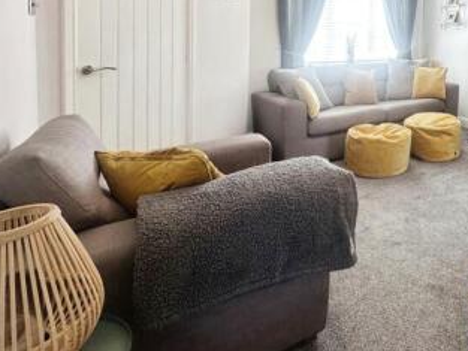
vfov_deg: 50.6
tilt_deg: -4.1
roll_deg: +0.0
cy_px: 83
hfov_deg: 58.6
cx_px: 411
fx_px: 352
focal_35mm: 26
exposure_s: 1/100
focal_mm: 2.22
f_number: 2.2
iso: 80
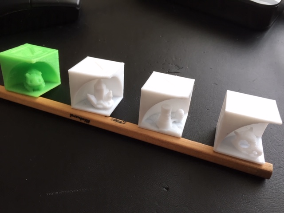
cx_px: 142
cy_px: 106
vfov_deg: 48.2
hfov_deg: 61.7
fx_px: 238
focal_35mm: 29
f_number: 2.2
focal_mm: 4.15
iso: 32
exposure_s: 1/33
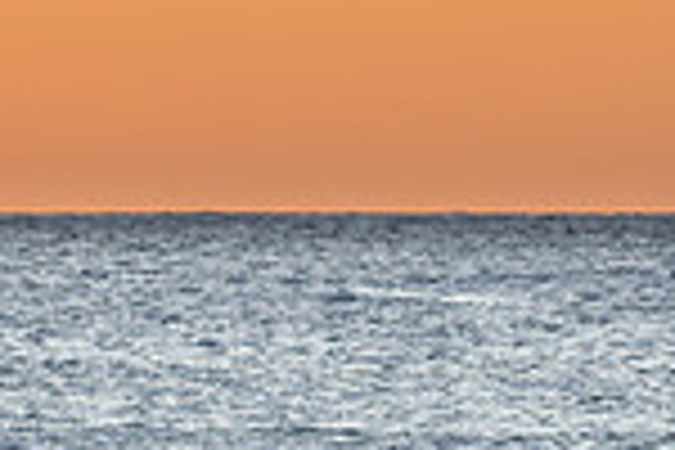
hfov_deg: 1.8
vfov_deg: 1.2
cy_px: 596
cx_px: 837
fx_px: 21711
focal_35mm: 1158
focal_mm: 200
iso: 100
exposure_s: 1/30
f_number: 10
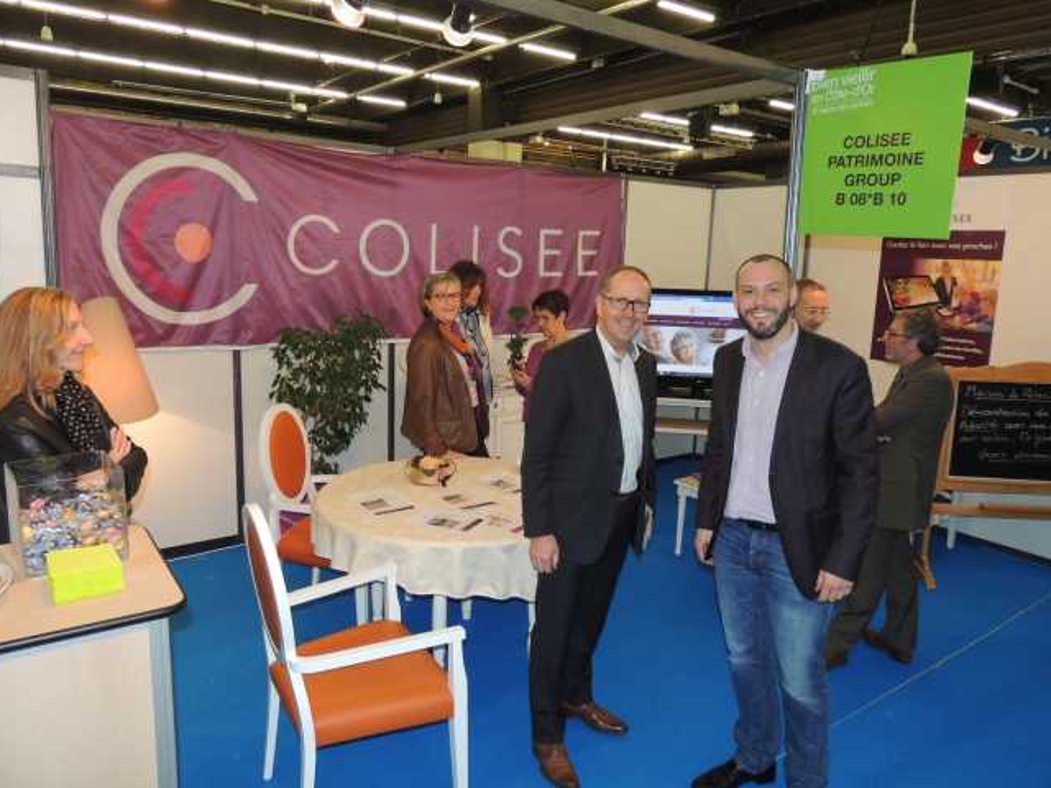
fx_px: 759
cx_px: 525
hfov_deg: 69.4
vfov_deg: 54.9
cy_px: 386
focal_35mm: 25
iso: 200
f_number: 3
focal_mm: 4.3
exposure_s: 1/30
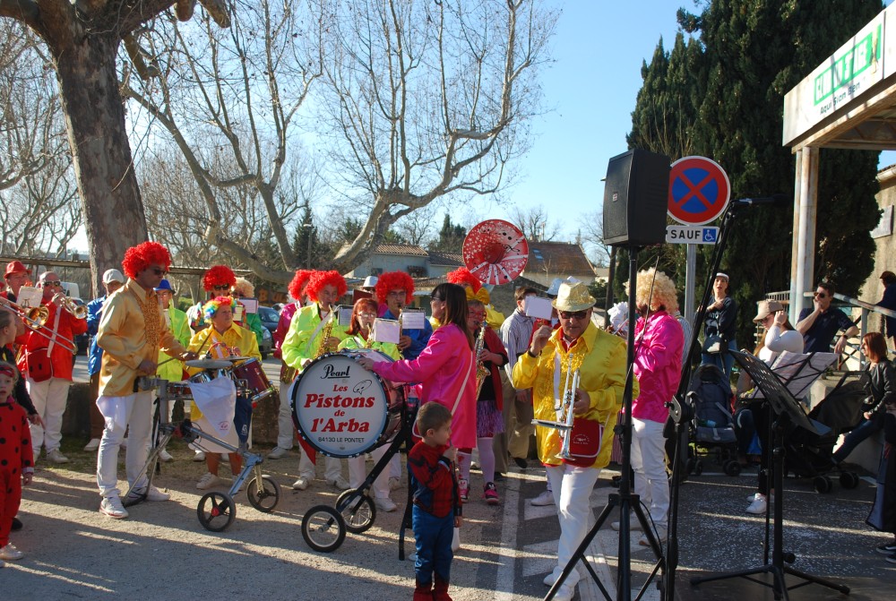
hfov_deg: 53.0
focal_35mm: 36
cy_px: 300
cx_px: 448
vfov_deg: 37.0
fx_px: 898
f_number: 6.3
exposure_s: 1/160
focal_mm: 24
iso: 100
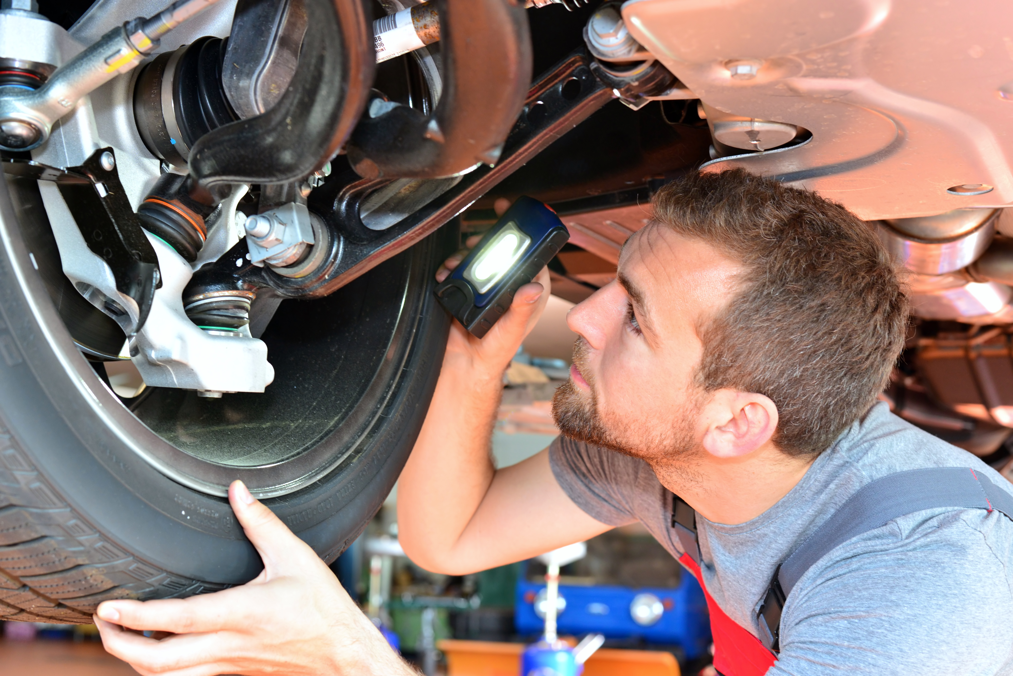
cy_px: 338
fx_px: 1407
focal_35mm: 50
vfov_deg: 27.0
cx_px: 506
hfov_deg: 39.6
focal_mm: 50
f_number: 5.6
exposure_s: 1/60
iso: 800
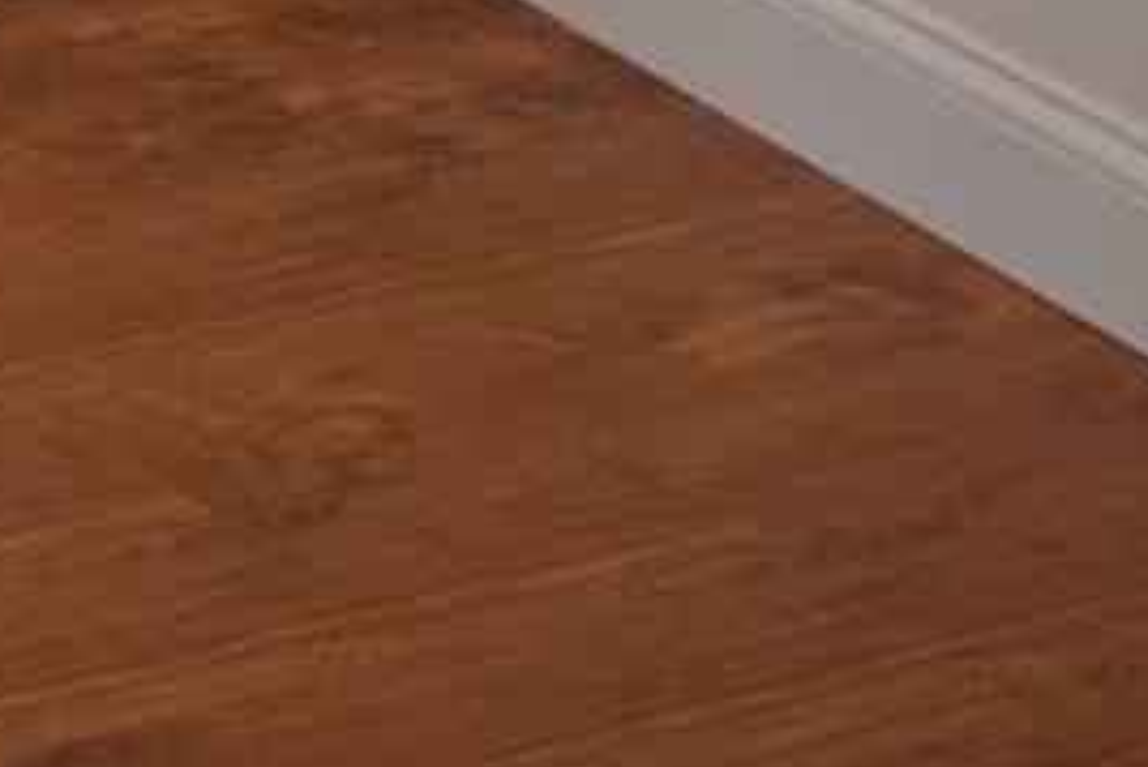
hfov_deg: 10.8
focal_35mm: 179
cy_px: -1091
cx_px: -887
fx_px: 5711
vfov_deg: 7.2
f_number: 4
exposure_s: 1/60
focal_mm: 20
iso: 400
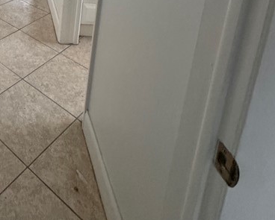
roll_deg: -1.6
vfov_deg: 30.5
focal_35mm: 38
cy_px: -69
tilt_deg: -13.4
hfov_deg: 41.6
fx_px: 310
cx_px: 0
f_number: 2.2
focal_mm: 2.22
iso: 320
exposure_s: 1/60
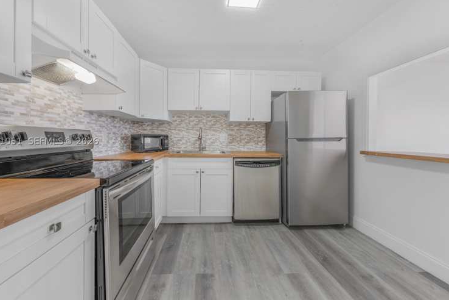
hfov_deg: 108.2
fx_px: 162
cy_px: 141
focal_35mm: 13
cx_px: 211
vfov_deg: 85.3
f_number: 8
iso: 100
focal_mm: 12
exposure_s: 1/1.25
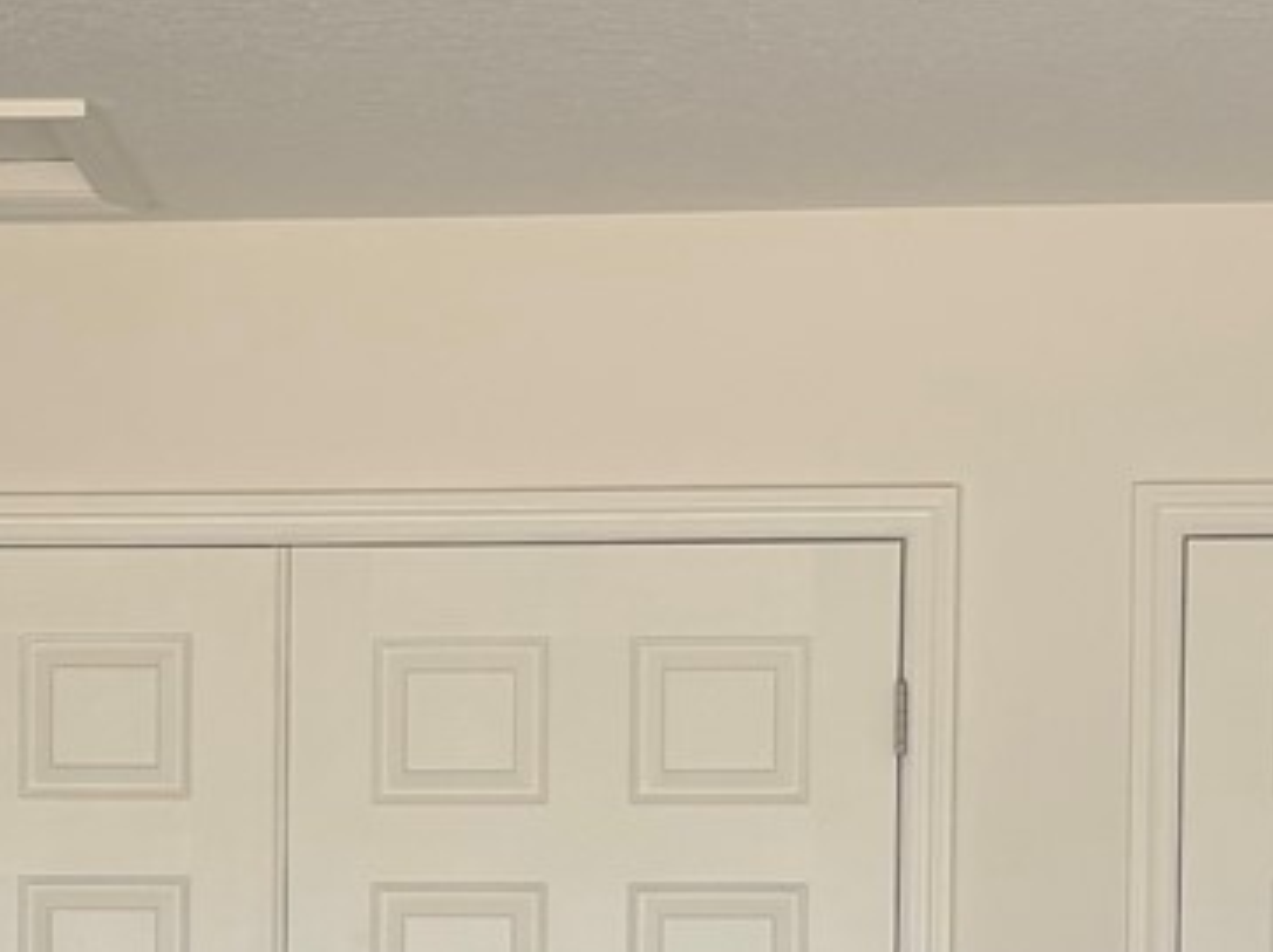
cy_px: 998
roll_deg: -0.3
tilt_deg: -0.5
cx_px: 130
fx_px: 4226
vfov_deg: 12.7
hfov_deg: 16.9
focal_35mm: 115
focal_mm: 5.96
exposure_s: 1/450
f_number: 1.6
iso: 50
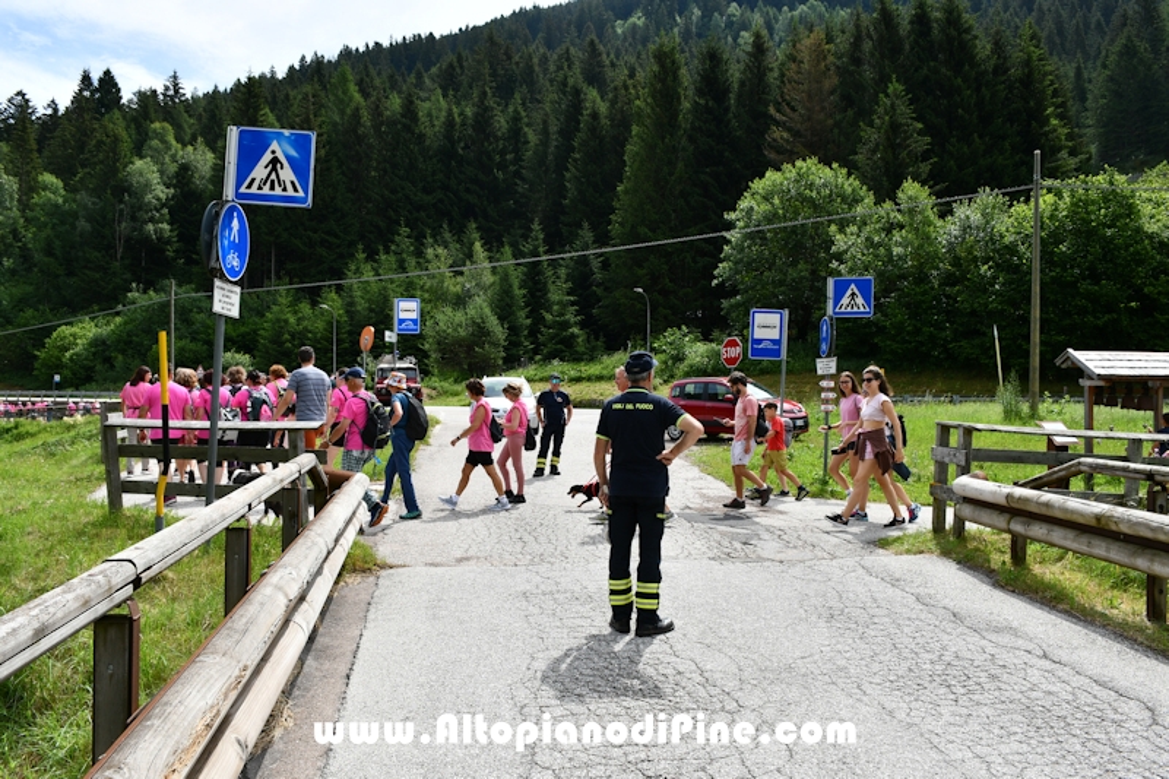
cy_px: 390
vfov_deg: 47.9
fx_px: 877
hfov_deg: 67.4
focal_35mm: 27
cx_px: 584
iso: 100
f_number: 9
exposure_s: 1/320
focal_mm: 18
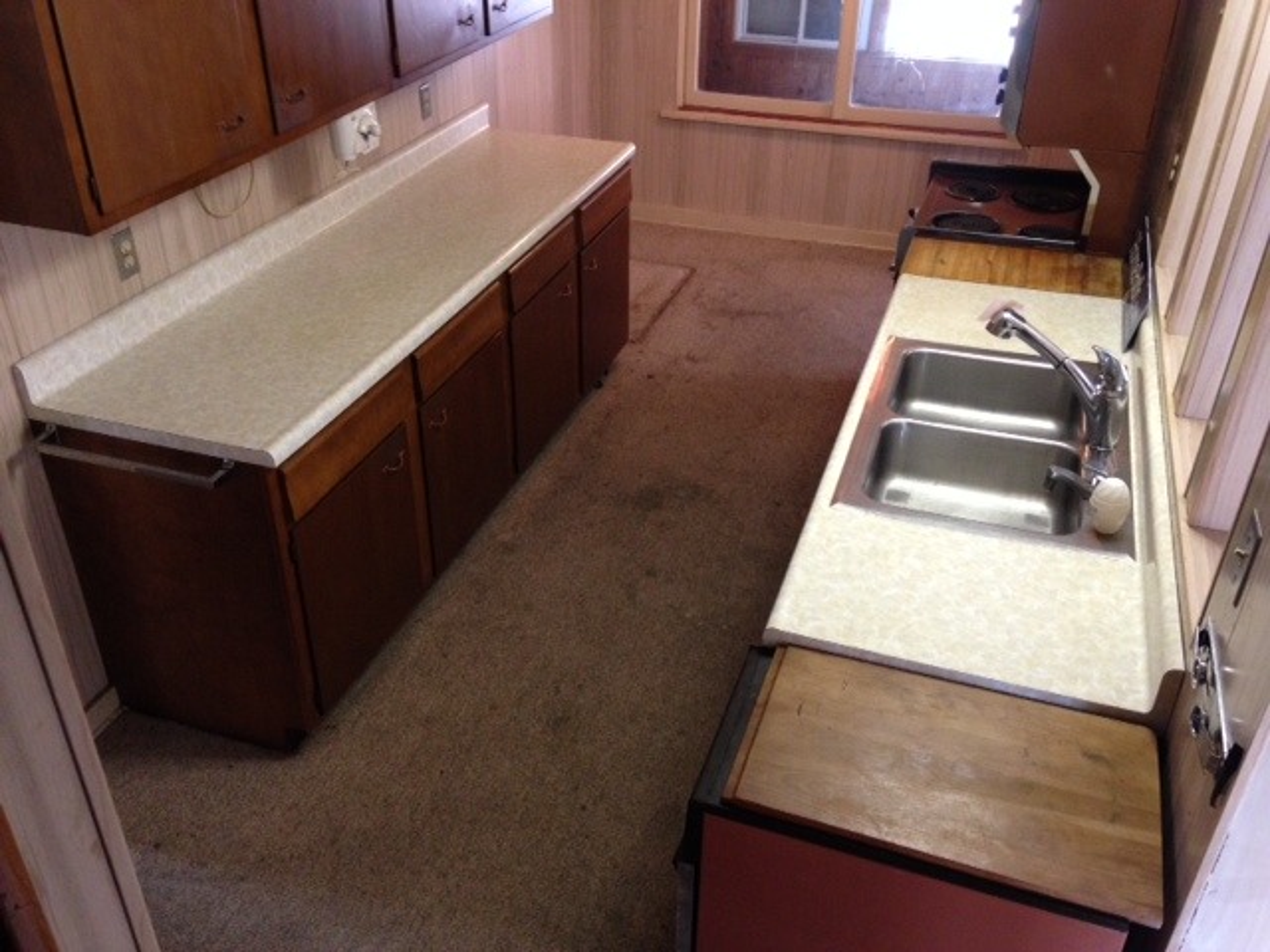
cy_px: 476
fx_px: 1211
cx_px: 635
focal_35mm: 33
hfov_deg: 55.4
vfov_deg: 42.9
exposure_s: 1/20
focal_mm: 4.12
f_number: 2.4
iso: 200
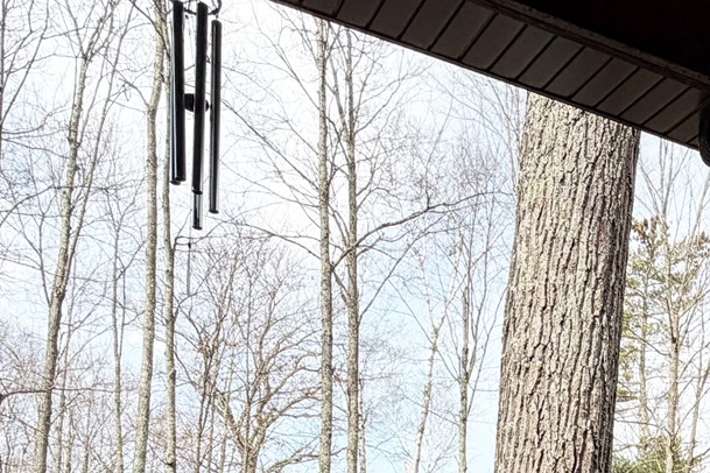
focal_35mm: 49
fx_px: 966
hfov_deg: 38.8
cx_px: 570
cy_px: 671
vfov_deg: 23.2
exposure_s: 1/770
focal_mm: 2.22
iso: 40
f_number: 2.2
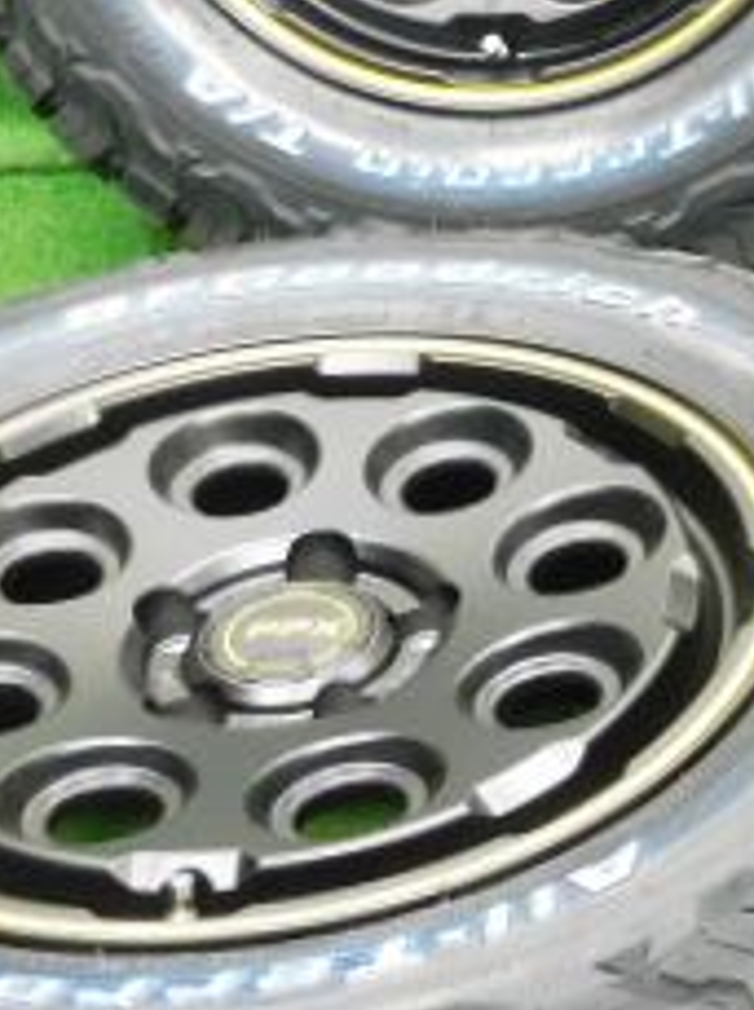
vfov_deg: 20.0
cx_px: 1089
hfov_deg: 14.2
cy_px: 348
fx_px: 2854
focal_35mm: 98
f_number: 3.8
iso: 450
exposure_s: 1/8
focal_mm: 6.3
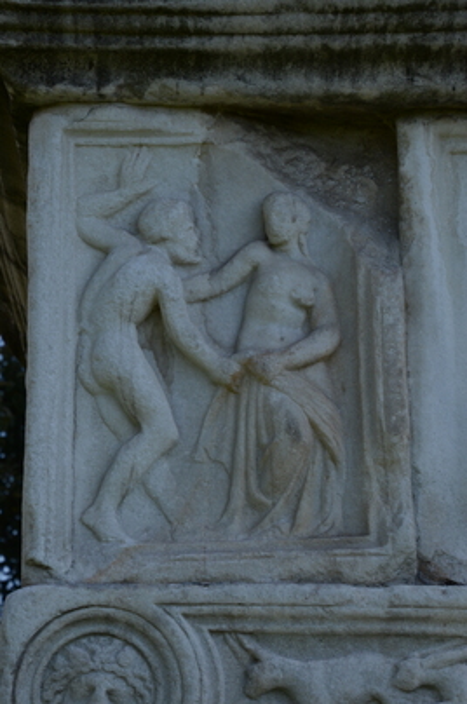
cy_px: 352
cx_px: 234
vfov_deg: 19.5
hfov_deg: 13.0
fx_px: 2050
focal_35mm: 105
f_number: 7.1
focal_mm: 70
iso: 320
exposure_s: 1/800
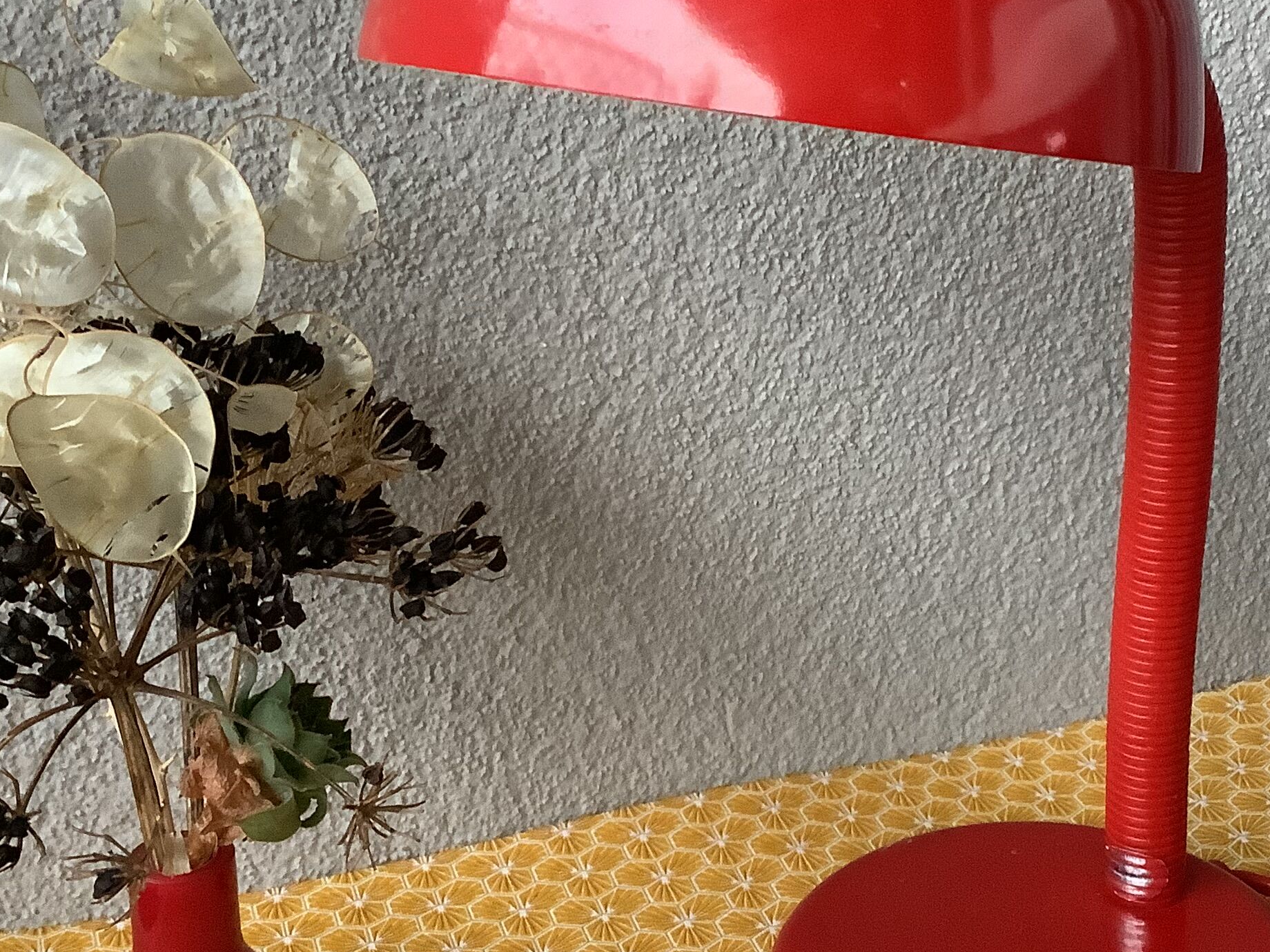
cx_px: 817
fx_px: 2018
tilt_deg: -18.3
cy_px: 477
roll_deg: +0.0
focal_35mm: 55
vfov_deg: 26.6
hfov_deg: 34.7
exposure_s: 1/30
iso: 320
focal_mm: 3.3
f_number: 2.4
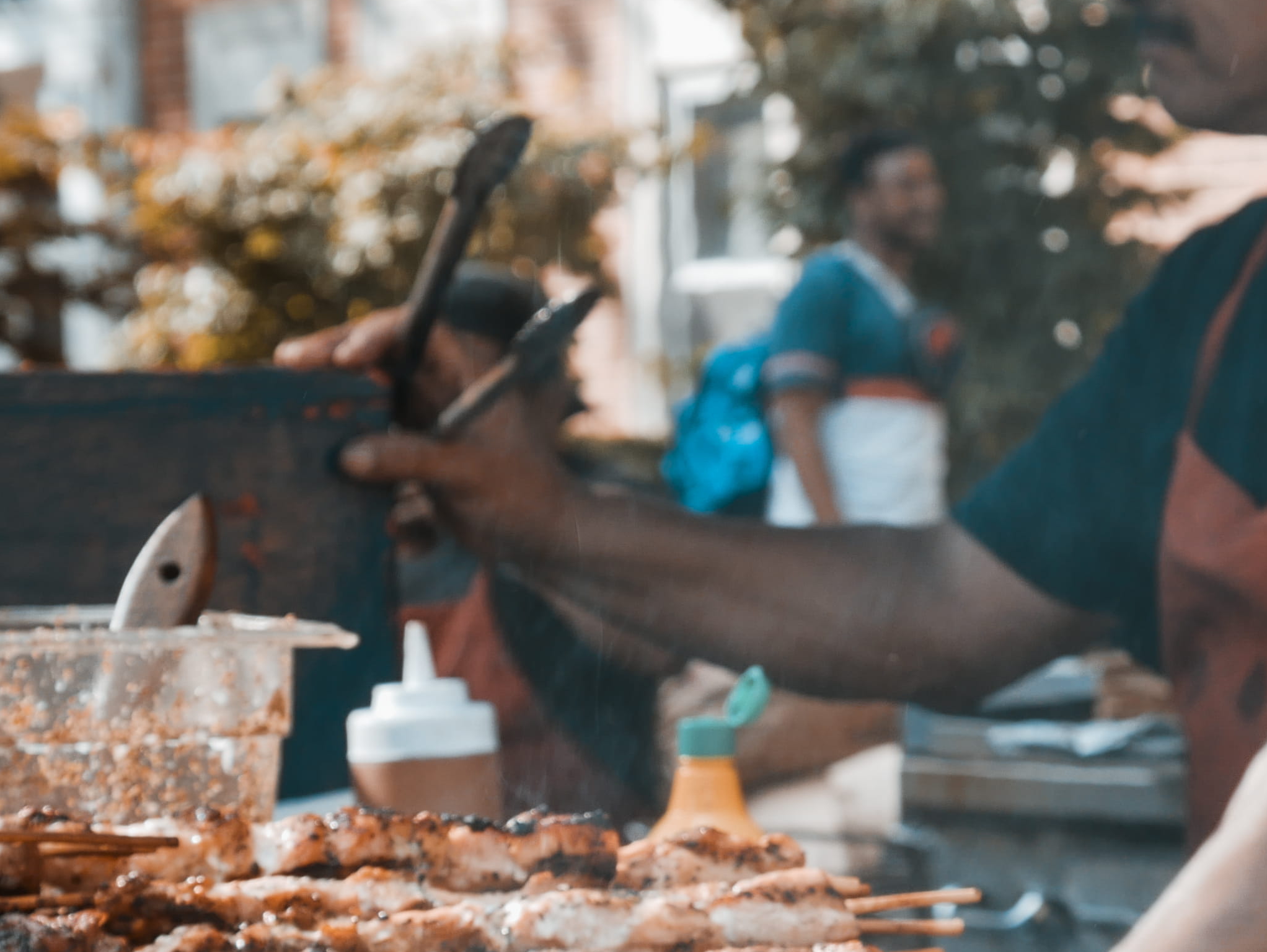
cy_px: 700
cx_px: 1024
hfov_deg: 12.6
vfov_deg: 9.5
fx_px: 5713
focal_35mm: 156
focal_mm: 35
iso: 200
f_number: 5.5
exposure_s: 1/160
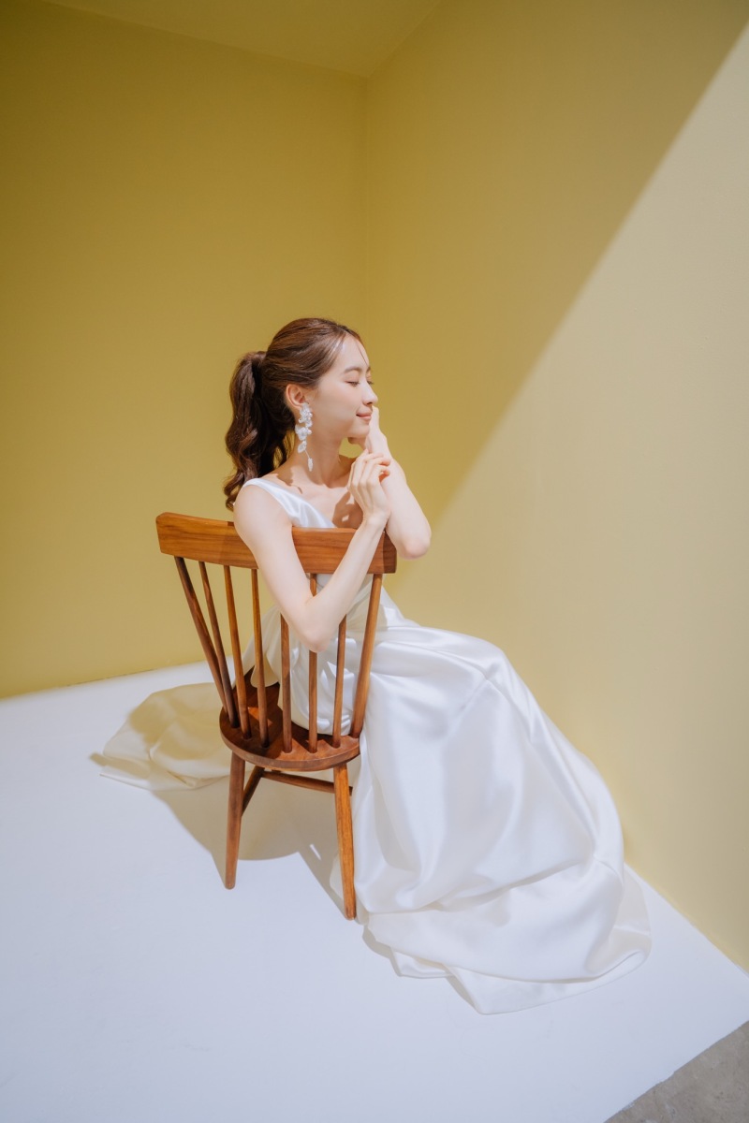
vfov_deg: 86.9
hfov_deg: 64.6
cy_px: 562
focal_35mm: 19
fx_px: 593
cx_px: 374
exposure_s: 1/320
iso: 640
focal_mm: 19
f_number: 5.6
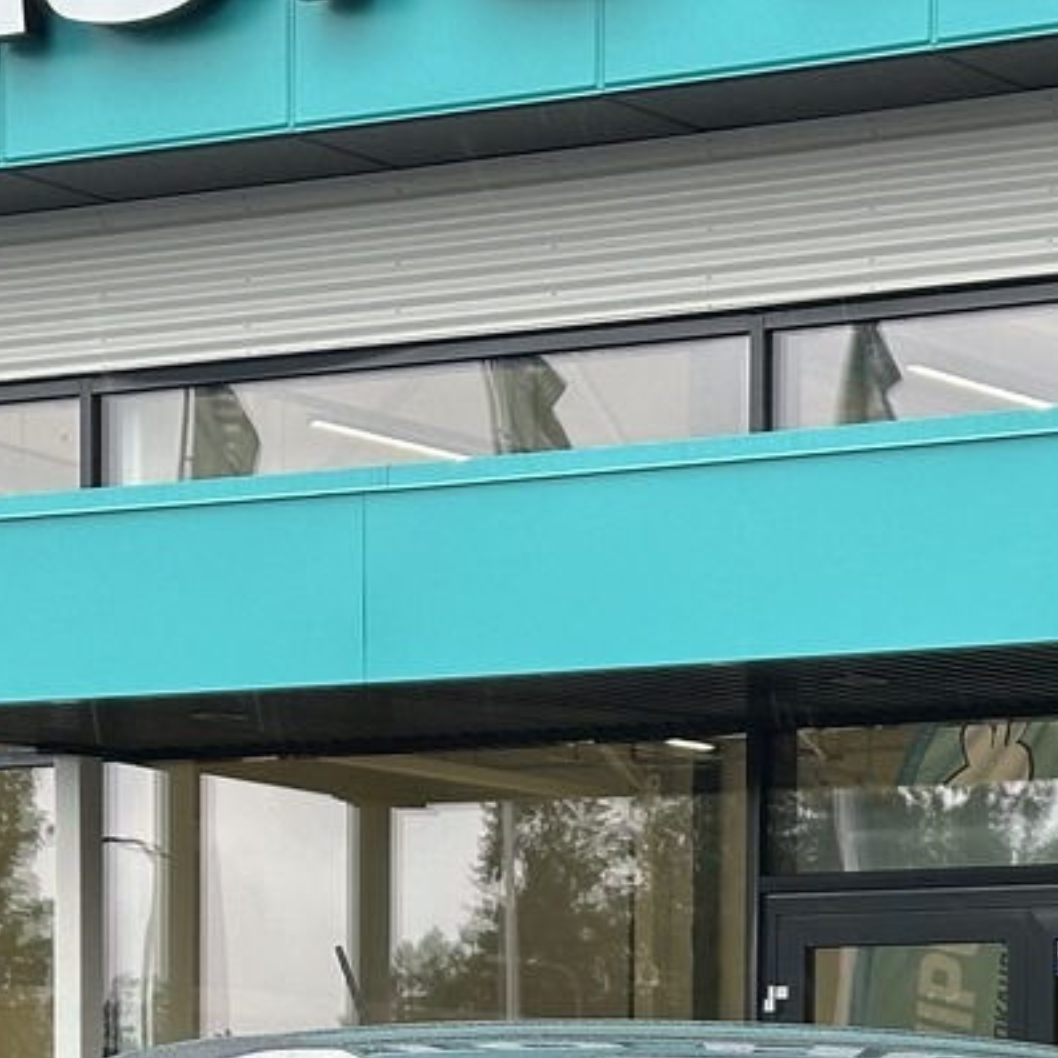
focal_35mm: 154
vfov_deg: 11.0
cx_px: 989
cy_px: 1436
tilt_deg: -1.4
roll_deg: -0.1
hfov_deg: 11.3
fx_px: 5325
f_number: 1.78
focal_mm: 6.86
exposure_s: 1/149
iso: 64
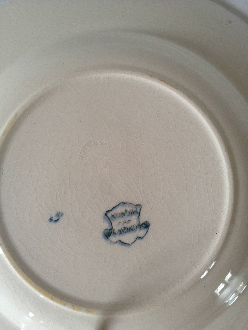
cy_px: 165
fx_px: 334
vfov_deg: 52.6
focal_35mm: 35
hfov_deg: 40.7
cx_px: 124
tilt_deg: -83.7
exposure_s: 1/20
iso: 64
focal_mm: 4.28
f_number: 2.4
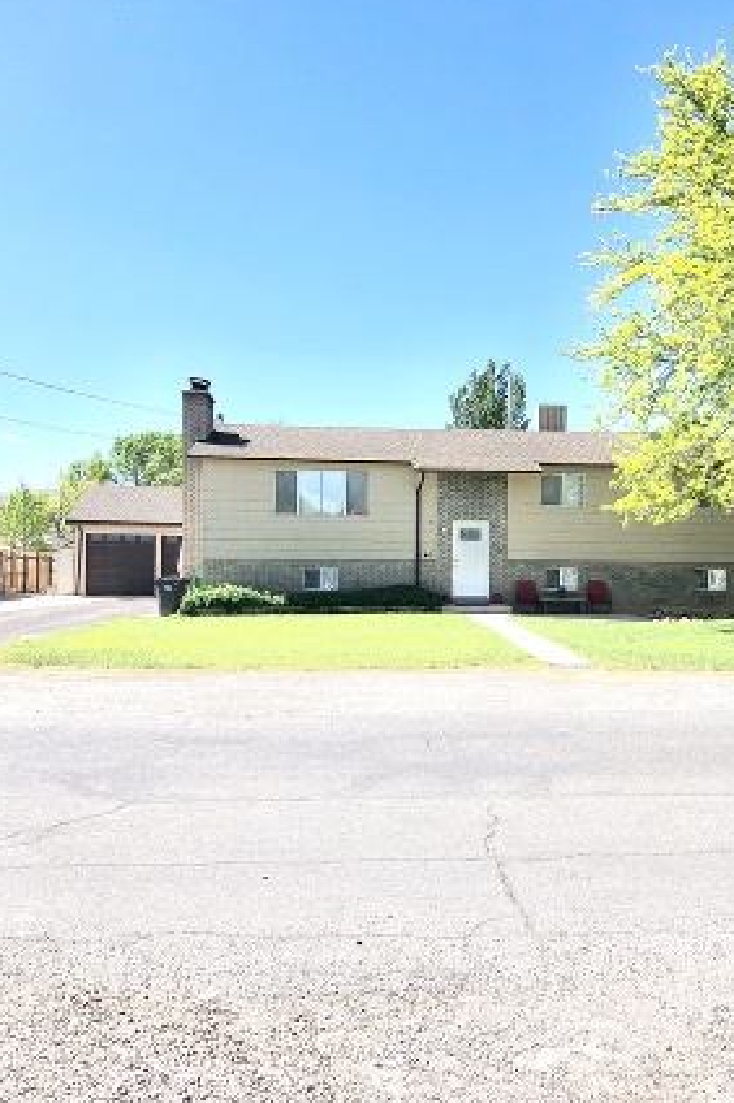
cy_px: 565
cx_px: 455
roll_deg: -0.7
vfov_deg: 57.3
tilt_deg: +1.1
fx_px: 1011
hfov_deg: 39.7
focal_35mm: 33
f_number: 1.8
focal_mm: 3.99
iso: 20
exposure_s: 1/2000
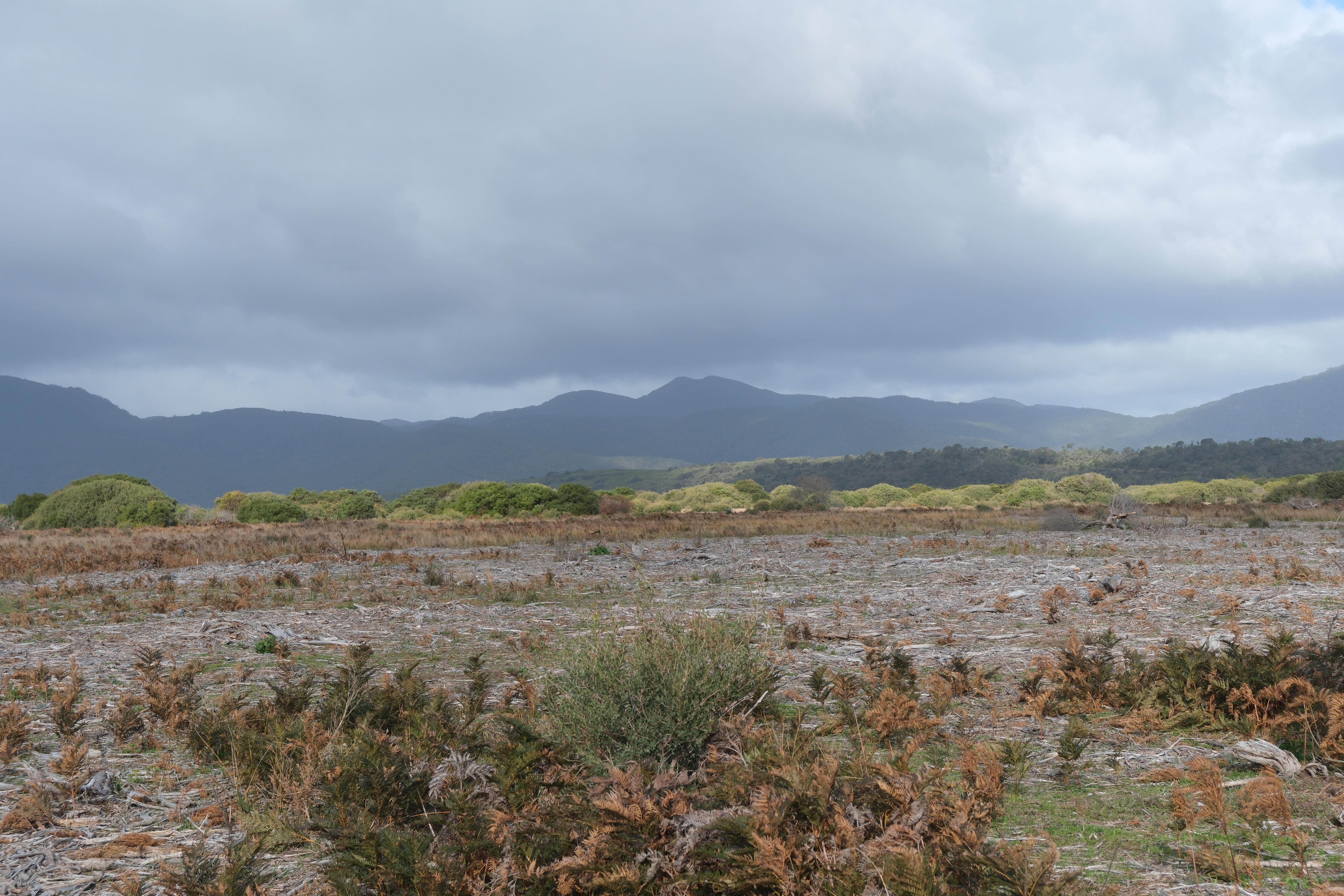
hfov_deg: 41.9
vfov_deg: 28.6
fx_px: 1755
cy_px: 448
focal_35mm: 47
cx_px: 672
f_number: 6.4
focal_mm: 31.4
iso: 400
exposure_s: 1/1000
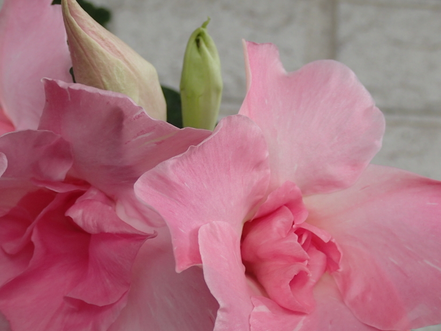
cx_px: 141
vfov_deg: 21.9
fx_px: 854
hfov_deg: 28.7
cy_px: 207
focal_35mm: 67
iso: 100
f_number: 4.5
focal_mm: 8.41
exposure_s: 1/250
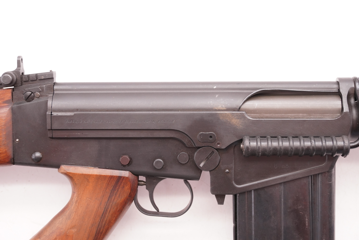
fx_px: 584
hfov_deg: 34.2
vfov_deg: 23.2
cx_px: 180
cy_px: 120
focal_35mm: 58
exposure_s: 1/125
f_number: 5.6
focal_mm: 39
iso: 1000
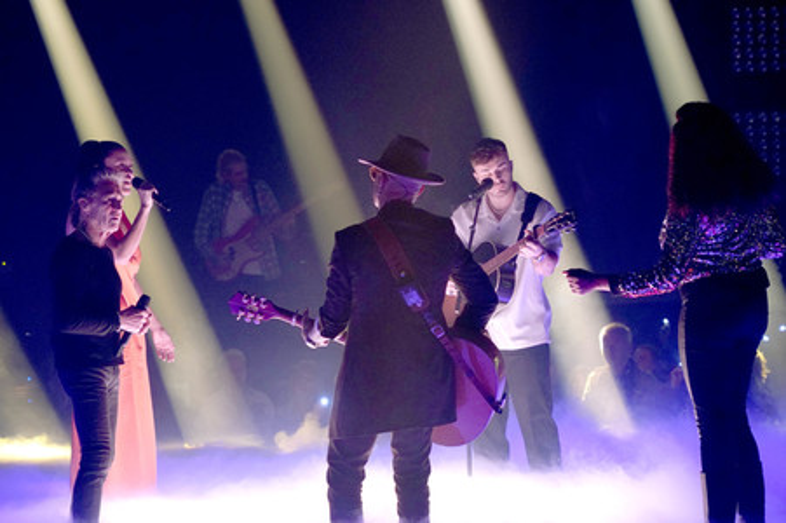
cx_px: 393
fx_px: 2465
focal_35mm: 113
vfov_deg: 12.1
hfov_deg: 18.1
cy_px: 262
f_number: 5.6
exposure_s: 1/125
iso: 3200
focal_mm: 113
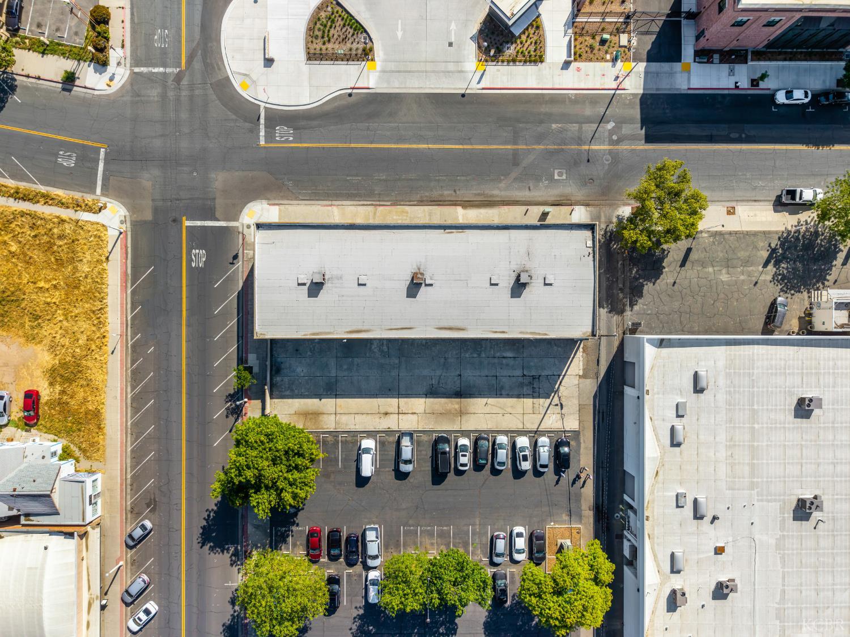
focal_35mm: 24
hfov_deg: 71.6
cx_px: 425
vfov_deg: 56.8
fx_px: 589
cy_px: 318
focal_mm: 8.67
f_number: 1.8
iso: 190
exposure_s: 1/5000
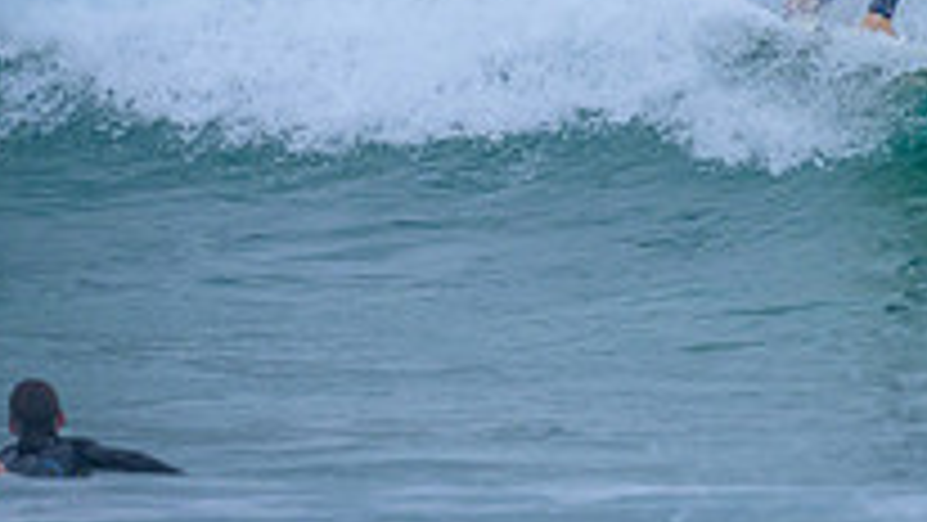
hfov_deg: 0.9
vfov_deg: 0.5
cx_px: 918
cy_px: -137
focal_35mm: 2364
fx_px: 58123
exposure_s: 1/2000
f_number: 6.3
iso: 1400
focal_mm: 800
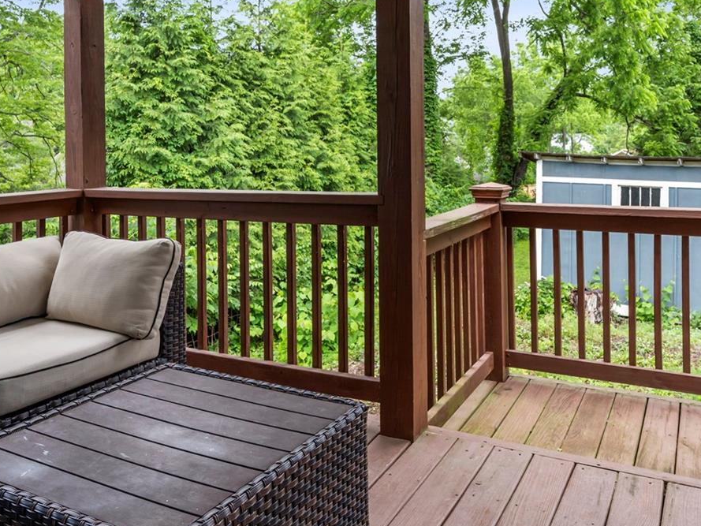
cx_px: 354
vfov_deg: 43.8
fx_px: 628
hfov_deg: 58.3
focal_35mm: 31
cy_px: 123
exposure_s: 1/30
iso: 500
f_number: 8
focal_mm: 14
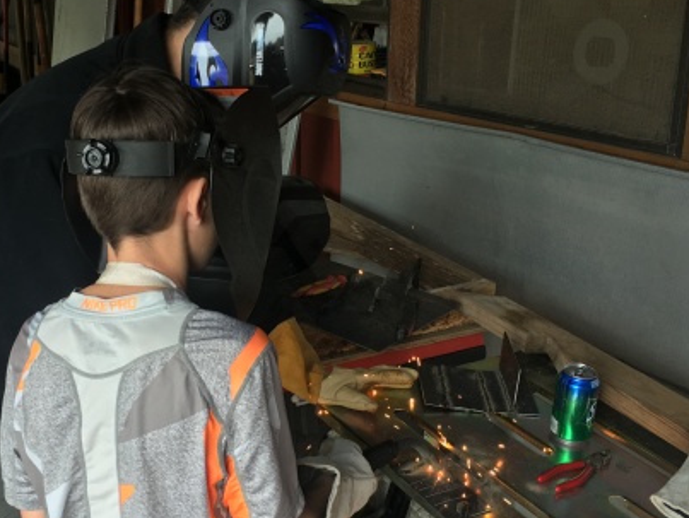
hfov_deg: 40.9
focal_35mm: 46
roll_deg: +1.0
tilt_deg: -17.3
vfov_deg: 31.6
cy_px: 248
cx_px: 255
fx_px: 916
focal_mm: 4.15
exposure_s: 1/120
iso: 40
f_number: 2.2
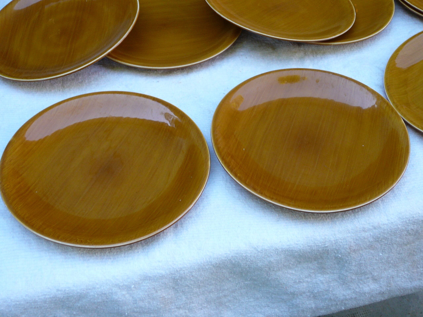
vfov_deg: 30.9
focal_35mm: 47
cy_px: 158
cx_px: 212
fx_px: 574
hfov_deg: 40.4
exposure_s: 1/50
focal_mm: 7
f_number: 3.3
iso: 100
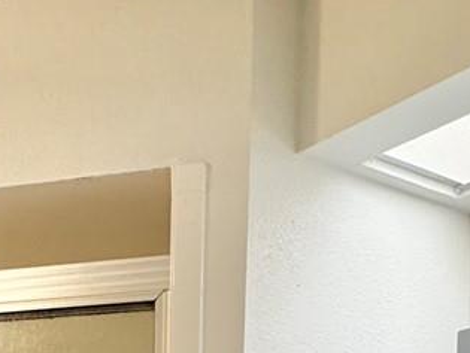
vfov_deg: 17.3
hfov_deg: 26.9
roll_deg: -0.8
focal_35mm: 71
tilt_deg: -2.5
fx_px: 965
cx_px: 103
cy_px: 618
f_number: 2.2
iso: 320
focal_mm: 2.22
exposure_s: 1/120
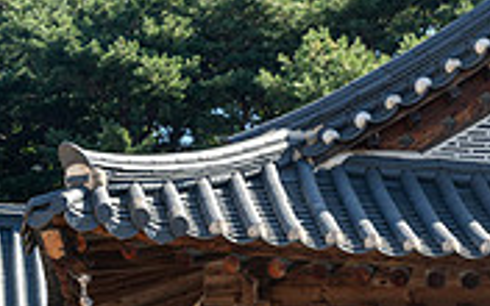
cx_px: -8
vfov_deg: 7.4
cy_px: 396
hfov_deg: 11.8
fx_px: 2337
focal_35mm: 175
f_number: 5
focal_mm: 52
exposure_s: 1/100
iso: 64
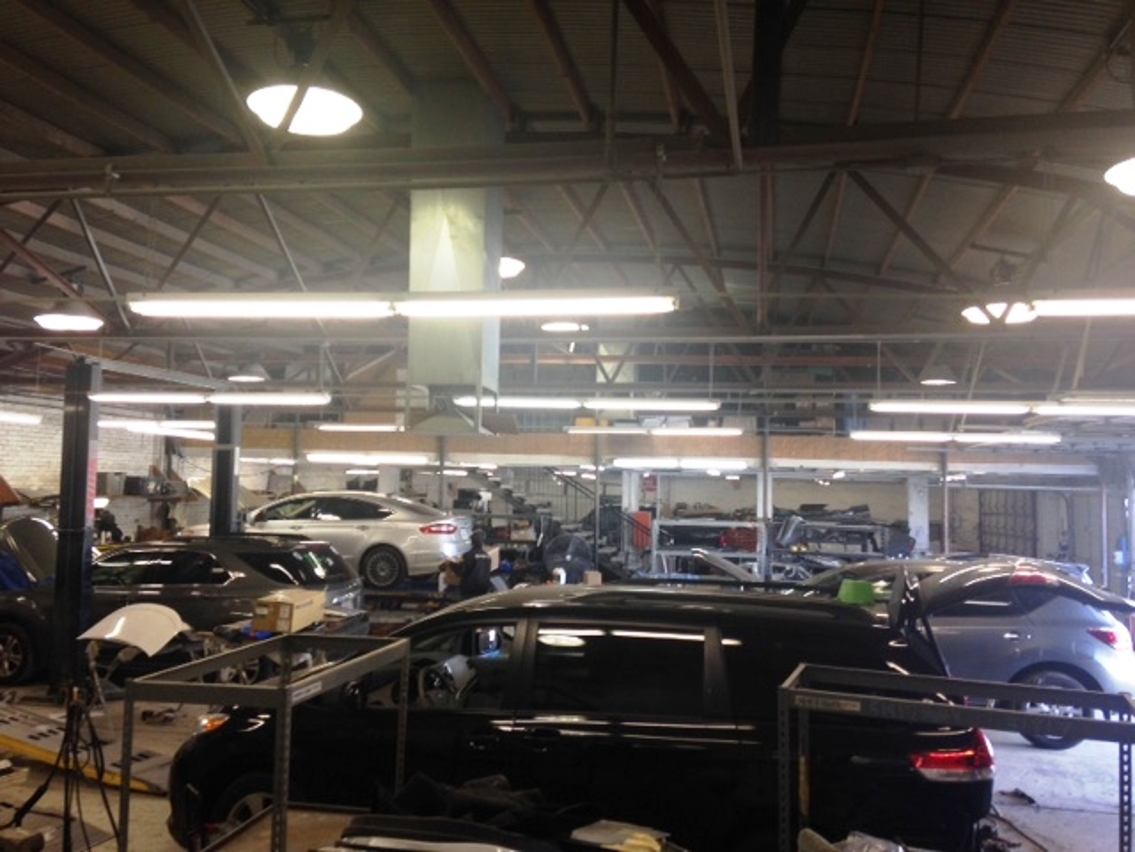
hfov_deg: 55.4
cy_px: 426
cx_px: 568
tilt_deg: +2.6
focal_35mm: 33
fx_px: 1082
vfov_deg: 42.9
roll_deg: -0.3
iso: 50
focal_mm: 4.12
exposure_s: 1/40
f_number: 2.4
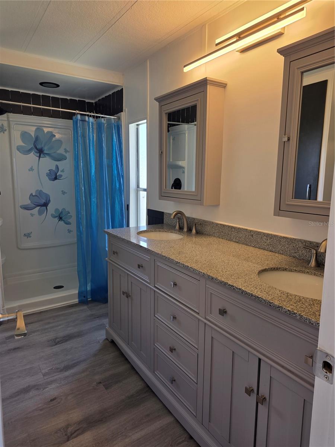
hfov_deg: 58.9
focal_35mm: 23
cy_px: 224
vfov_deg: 73.9
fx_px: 297
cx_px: 168
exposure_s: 1/120
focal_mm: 6.25
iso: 50
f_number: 1.7
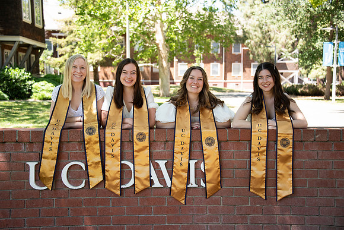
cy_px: 115
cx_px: 172
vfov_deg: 26.0
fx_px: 497
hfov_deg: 38.2
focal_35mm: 52
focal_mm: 52
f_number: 4.5
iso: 640
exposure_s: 1/500
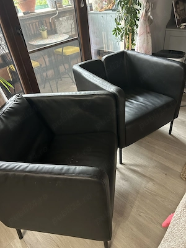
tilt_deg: -36.5
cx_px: 93
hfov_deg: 53.1
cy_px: 124
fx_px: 186
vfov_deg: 67.3
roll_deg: +7.5
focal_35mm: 26
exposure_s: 1/33
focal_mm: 5.7
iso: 500
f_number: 1.5
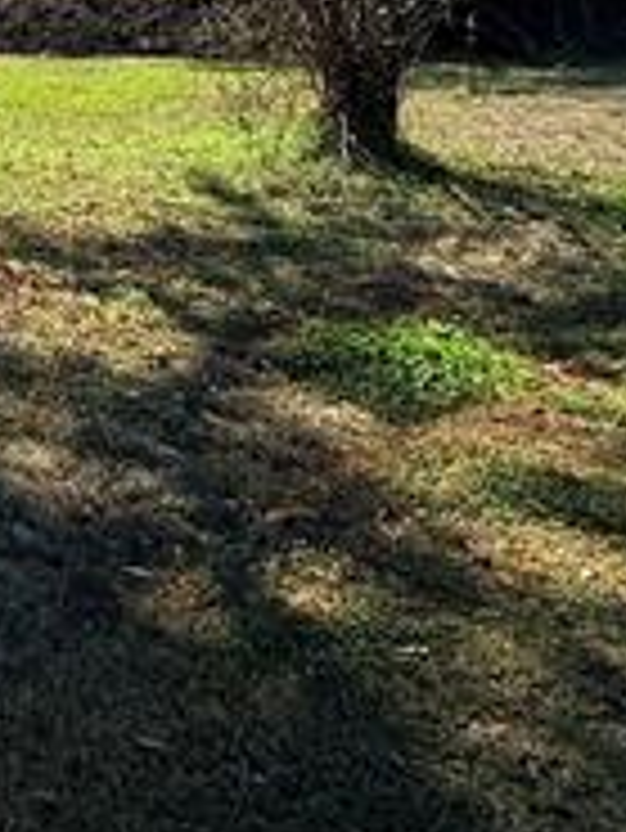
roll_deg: +0.2
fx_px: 1397
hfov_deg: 20.1
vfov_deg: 30.8
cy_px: -4
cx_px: -423
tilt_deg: +2.0
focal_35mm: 58
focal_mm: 2.22
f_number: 2.2
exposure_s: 1/2410
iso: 50
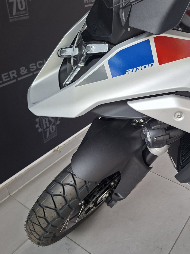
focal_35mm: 31
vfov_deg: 58.4
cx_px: 134
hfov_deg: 44.4
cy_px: 128
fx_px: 227
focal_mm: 5.54
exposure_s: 1/50
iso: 200
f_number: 1.8
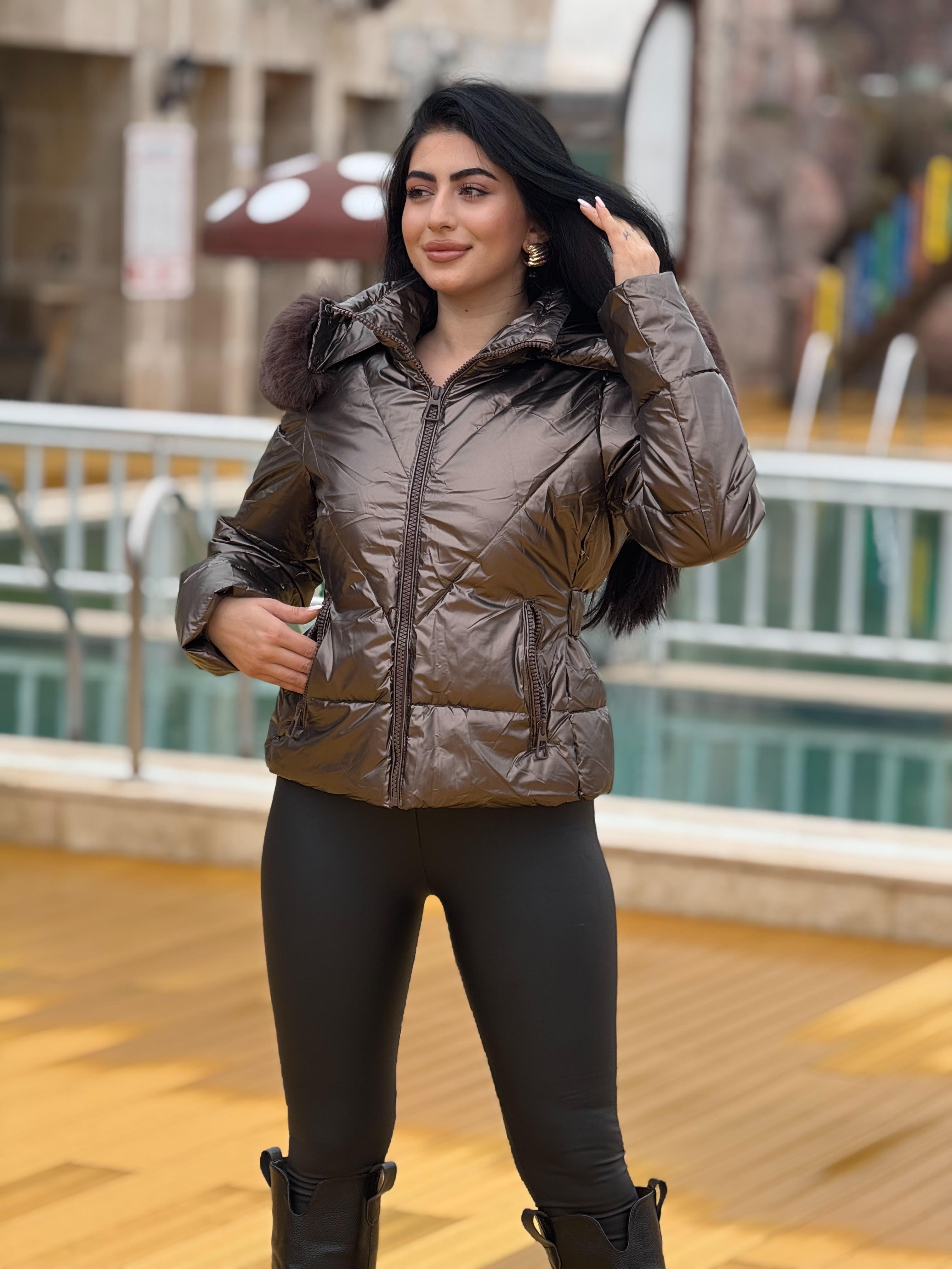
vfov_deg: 16.4
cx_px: 476
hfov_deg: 12.3
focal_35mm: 120
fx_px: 4400
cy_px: 634
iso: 50
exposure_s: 1/307
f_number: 2.8
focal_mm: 15.66
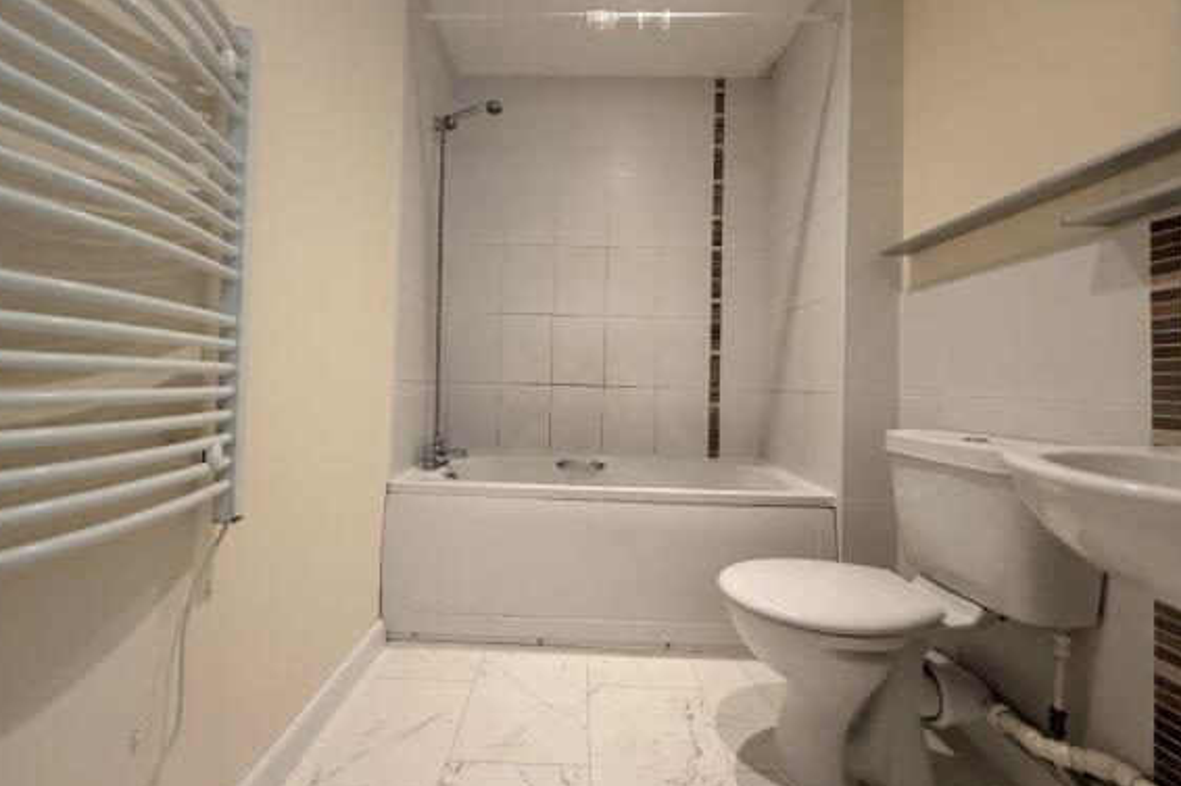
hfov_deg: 100.4
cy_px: 368
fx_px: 492
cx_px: 577
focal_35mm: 15
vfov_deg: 77.2
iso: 320
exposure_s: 1/107
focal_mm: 2.22
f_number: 2.2
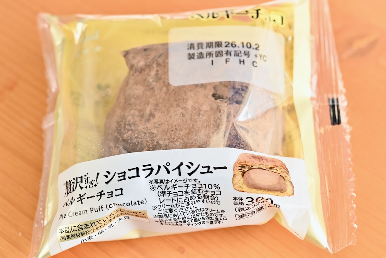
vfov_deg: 22.6
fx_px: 643
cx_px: 193
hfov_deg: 33.4
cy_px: 129
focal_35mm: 60
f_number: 6.3
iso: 4000
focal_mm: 60
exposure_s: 1/200
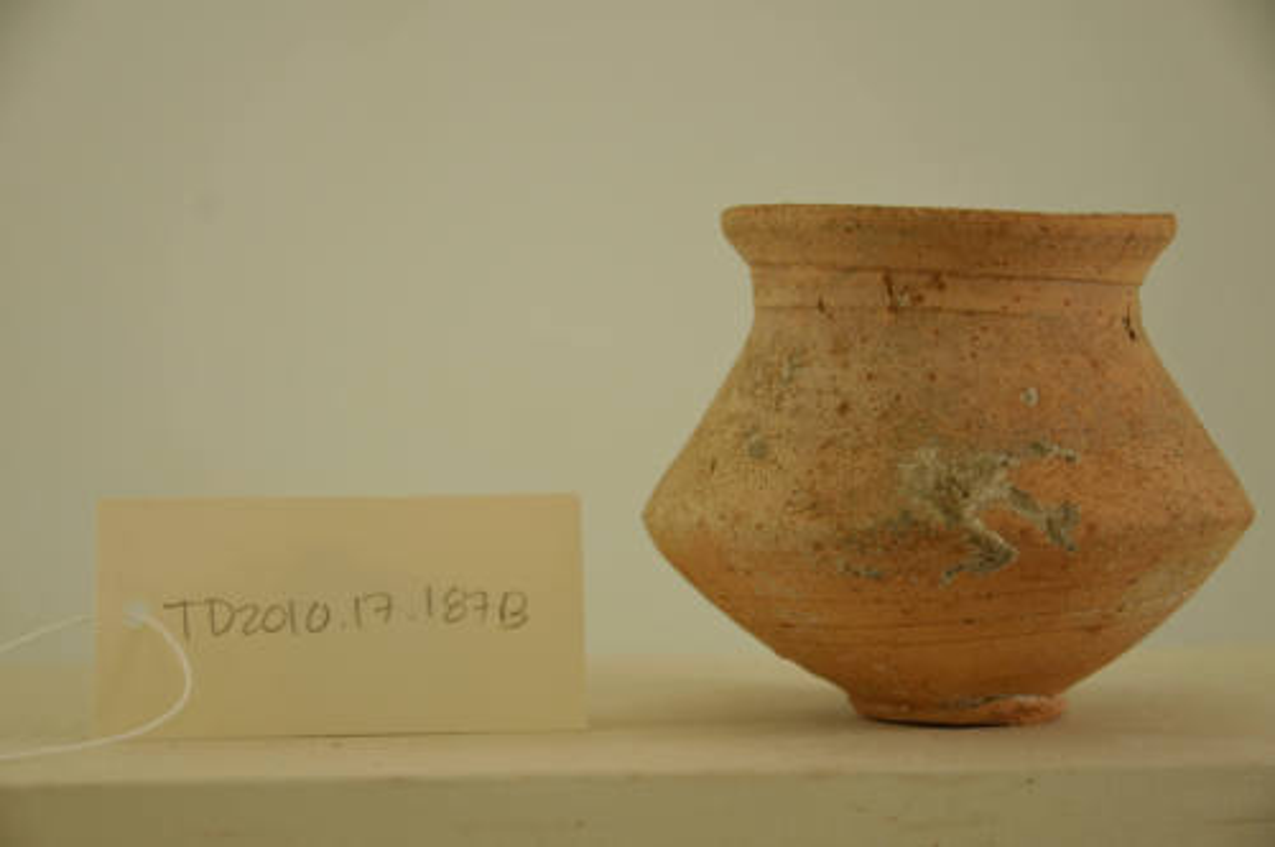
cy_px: 424
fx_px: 2918
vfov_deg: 16.5
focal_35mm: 82
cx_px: 638
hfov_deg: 24.6
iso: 200
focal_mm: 55
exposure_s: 1/50
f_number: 5.3
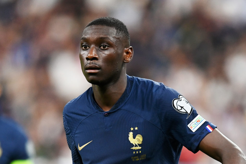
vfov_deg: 2.8
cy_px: 82
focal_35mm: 500
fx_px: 3417
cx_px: 123
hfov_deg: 4.1
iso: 2500
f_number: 4
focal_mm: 500
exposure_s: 1/1000
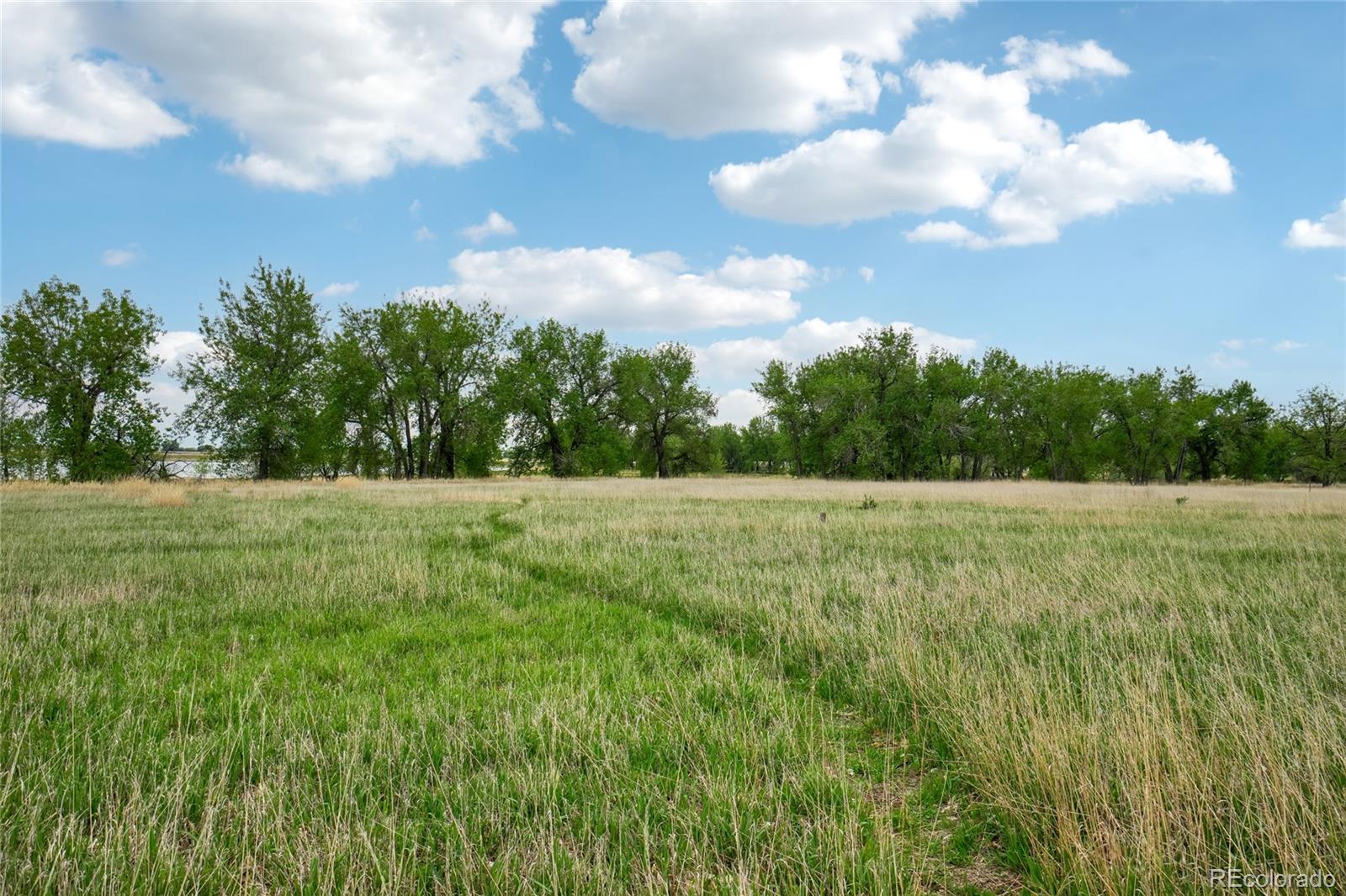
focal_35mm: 27
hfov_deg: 67.4
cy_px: 448
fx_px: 1009
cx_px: 673
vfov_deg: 47.9
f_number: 8
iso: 400
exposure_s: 1/800
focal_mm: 18
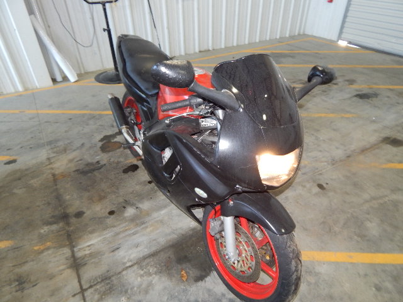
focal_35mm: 22
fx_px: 256
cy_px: 151
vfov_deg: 61.1
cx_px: 202
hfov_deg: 76.4
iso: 200
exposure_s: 1/30
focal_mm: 4
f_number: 3
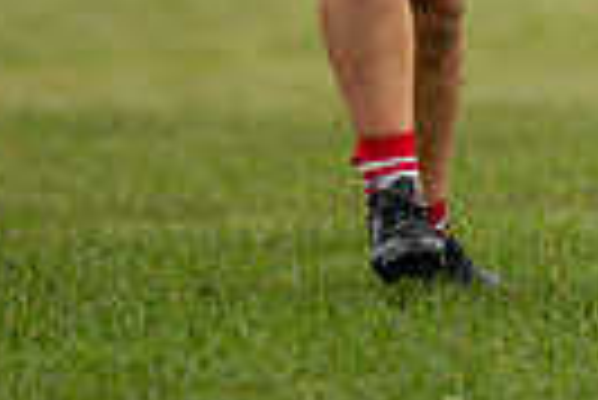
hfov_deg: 1.5
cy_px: -212
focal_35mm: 1363
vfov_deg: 1.0
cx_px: 1267
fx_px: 22665
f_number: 2.8
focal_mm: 240
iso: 450
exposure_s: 1/1000
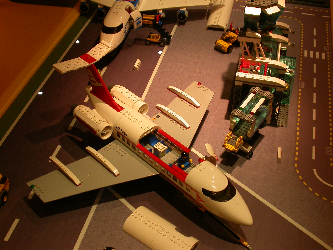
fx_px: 462
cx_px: 166
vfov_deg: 30.3
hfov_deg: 39.7
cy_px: 125
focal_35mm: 48
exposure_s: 1/53.3
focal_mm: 10
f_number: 3.2
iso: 100
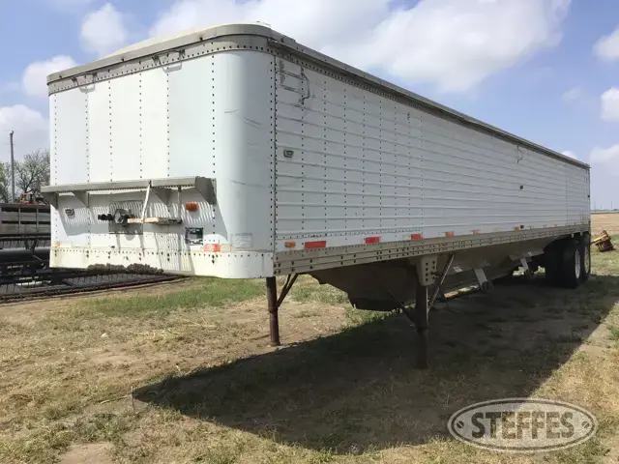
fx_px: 554
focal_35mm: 31
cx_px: 310
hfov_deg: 58.4
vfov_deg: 45.4
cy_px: 232
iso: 25
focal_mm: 3.3
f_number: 2.4
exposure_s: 1/2037
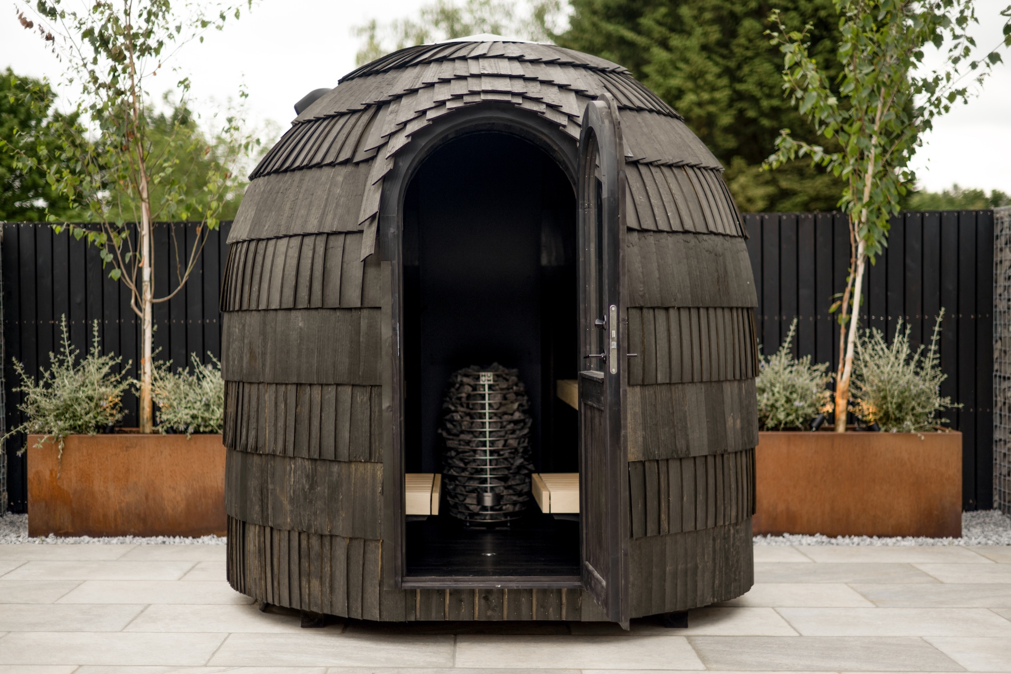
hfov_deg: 39.6
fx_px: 1404
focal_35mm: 50
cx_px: 506
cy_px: 337
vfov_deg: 27.0
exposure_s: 1/1250
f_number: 1.4
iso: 50
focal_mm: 50
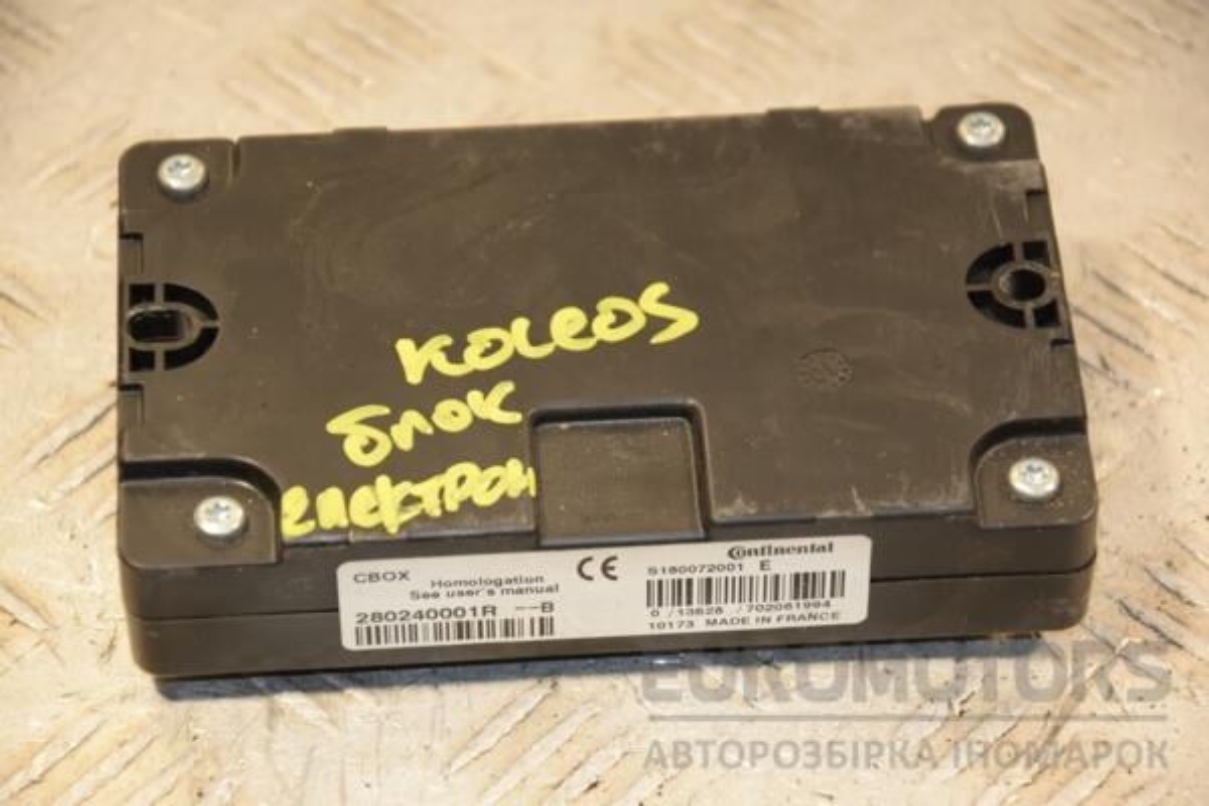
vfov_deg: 8.7
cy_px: 403
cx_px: 604
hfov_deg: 13.0
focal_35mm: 158
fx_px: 5289
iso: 800
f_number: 5.6
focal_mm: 105
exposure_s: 1/125
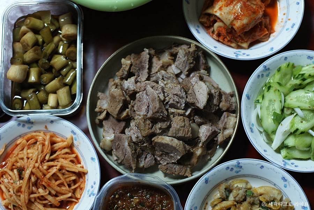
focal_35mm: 75
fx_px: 655
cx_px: 157
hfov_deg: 27.0
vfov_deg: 18.2
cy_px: 105
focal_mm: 50
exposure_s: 1/80
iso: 320
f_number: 2
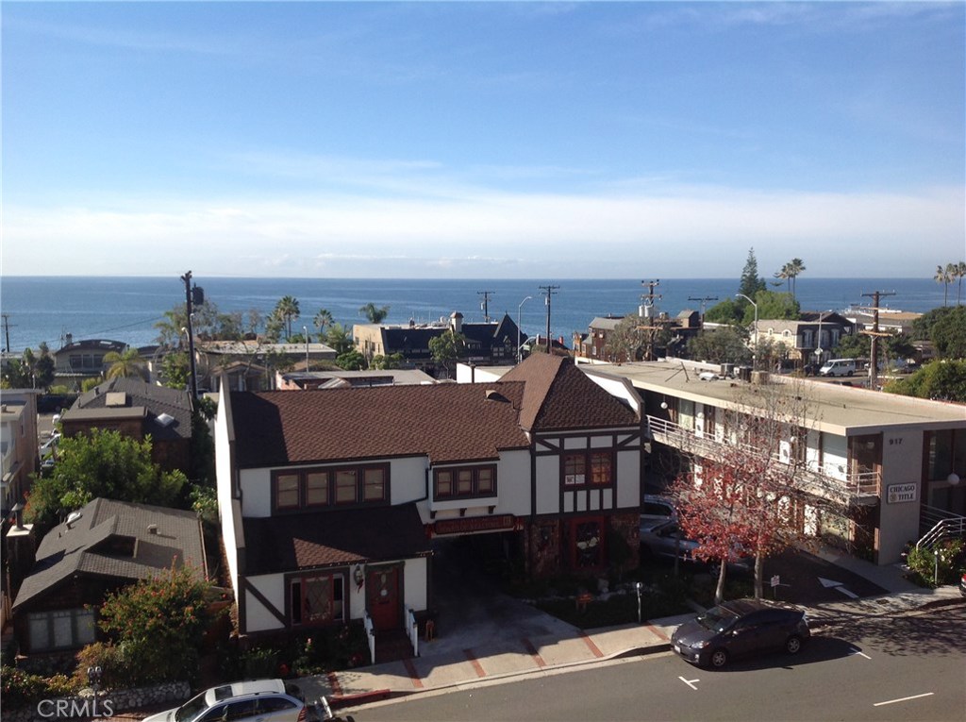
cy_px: 361
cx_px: 483
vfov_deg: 40.6
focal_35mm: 35
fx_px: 975
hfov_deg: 52.7
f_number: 2.4
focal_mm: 4.28
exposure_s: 1/1681
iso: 50
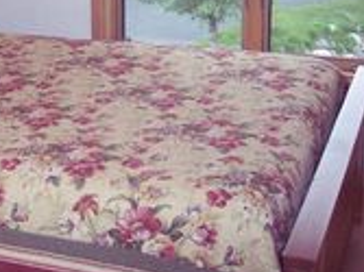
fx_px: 904
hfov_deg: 22.1
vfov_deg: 16.8
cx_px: 17
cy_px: 9
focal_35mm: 86
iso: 140
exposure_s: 1/60
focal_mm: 8
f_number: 2.8
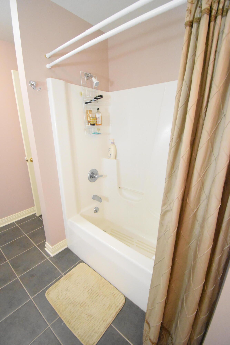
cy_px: 172
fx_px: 144
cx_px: 115
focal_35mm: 15
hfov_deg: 77.3
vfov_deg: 100.4
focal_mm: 10
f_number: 4.5
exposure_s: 1/125
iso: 7200
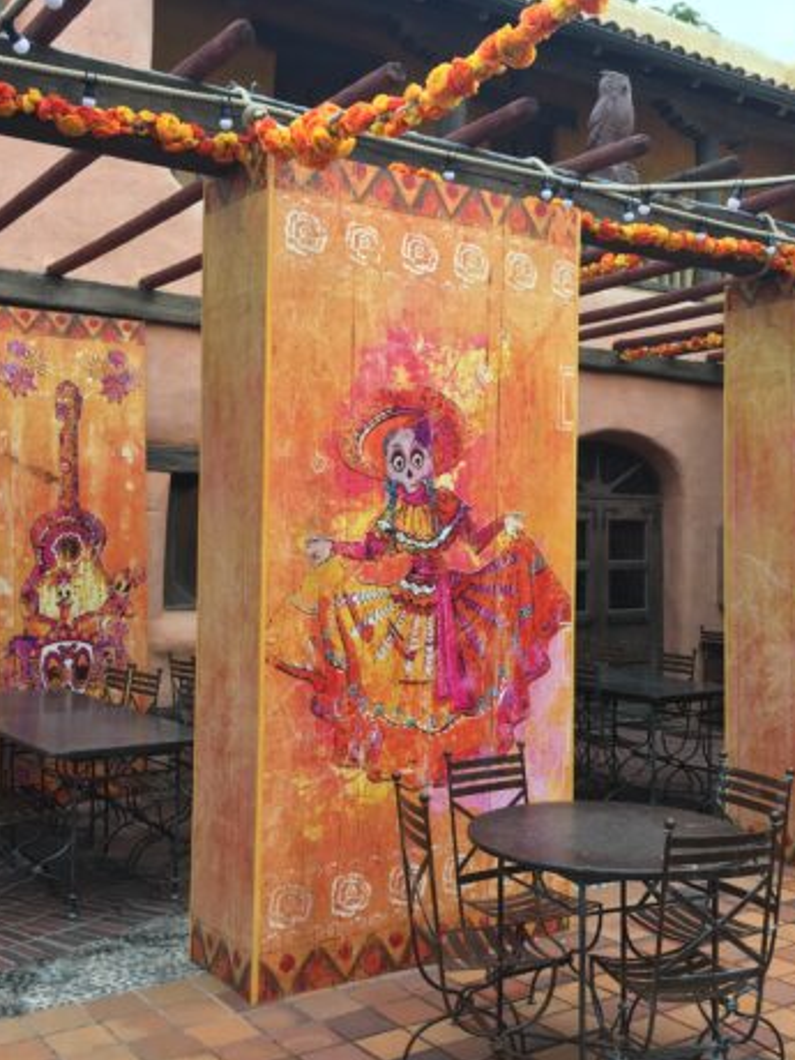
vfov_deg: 47.9
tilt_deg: +2.9
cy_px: 530
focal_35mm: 39
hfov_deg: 36.8
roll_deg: -0.1
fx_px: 1194
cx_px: 436
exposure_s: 1/146
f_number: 2.2
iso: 25
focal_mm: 4.15
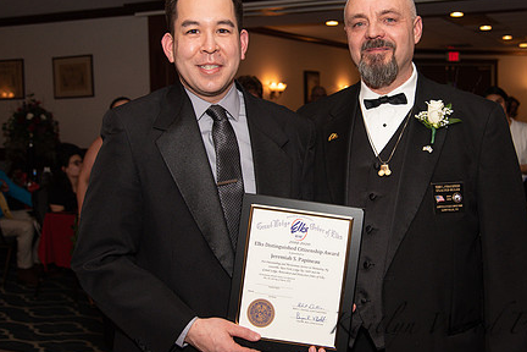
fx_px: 747
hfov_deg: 38.6
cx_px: 329
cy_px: 135
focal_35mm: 51
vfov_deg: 26.4
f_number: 4
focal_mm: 38
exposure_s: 1/200
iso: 800
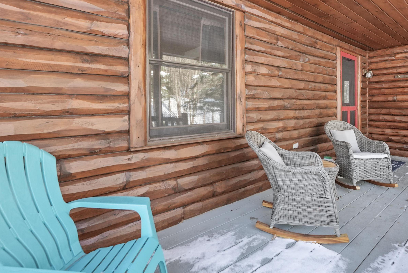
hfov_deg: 89.9
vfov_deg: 67.1
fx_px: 204
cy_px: 118
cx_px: 217
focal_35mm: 18
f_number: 6.3
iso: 1000
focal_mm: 14
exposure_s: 1/25
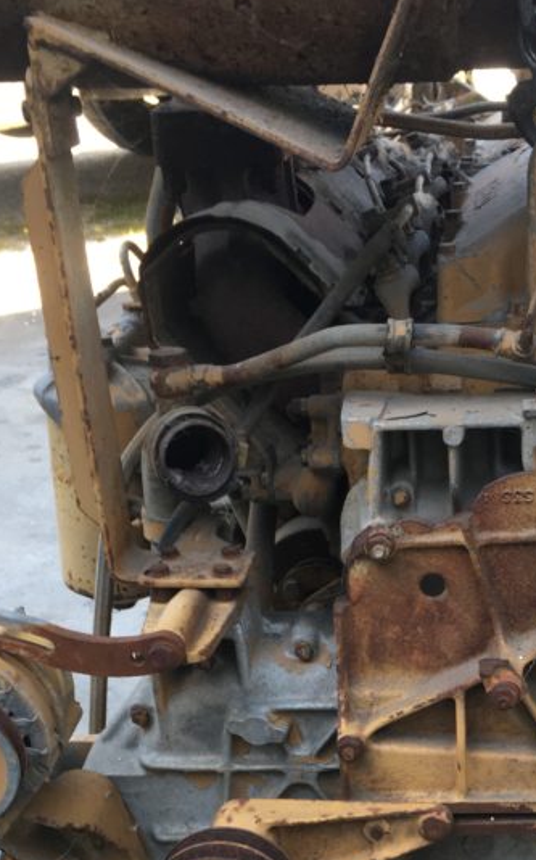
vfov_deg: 32.8
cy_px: 773
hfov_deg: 21.6
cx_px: 456
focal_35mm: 59
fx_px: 1381
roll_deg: +2.4
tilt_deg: -33.0
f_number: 2.2
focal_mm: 4.15
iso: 32
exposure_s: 1/100
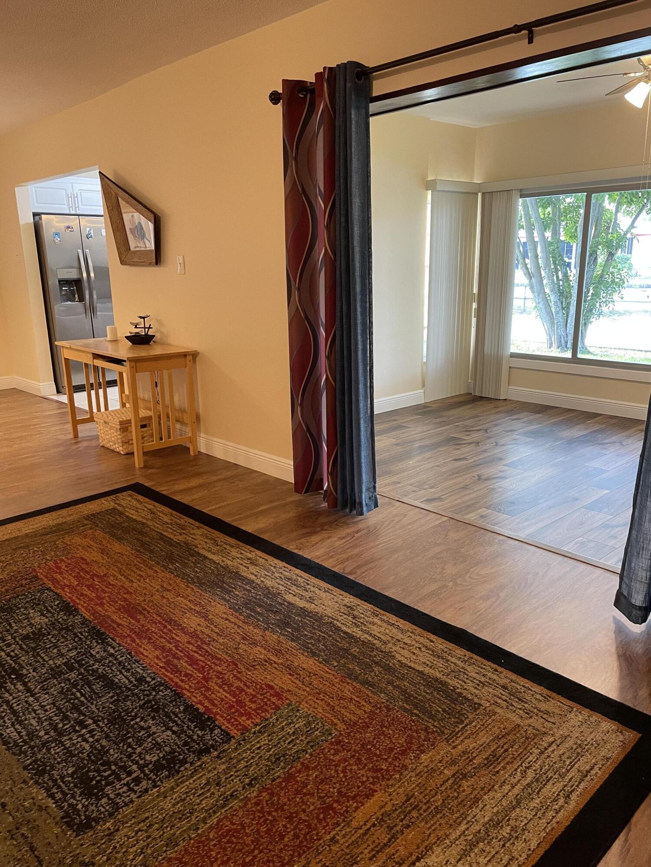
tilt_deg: -14.5
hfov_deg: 53.1
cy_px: 434
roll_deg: +1.9
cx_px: 326
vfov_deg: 67.3
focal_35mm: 26
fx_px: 652
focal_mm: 4.2
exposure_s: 1/60
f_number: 1.6
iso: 320
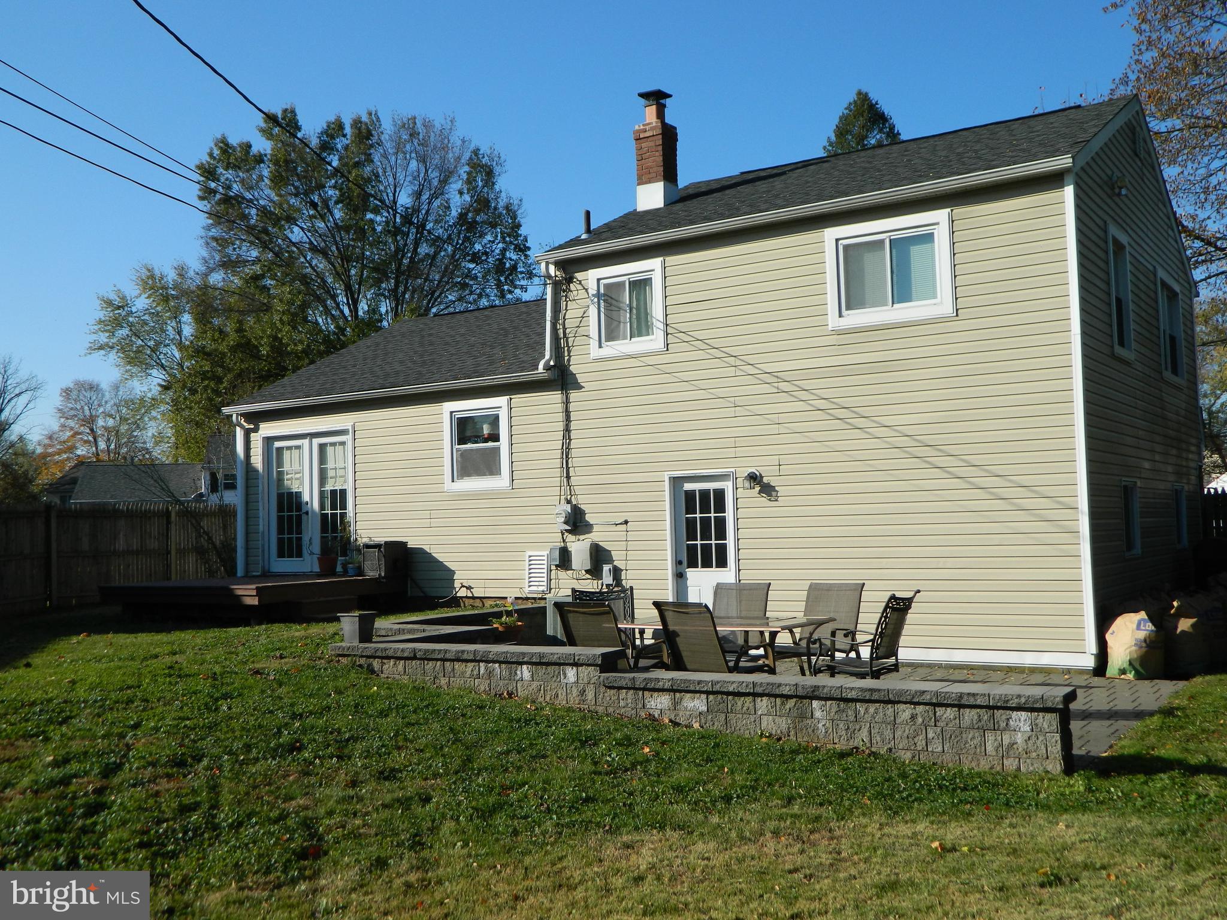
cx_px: 614
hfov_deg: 52.6
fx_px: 1241
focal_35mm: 35
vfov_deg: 40.7
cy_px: 460
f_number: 3.3
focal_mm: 6.2
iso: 80
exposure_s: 1/800
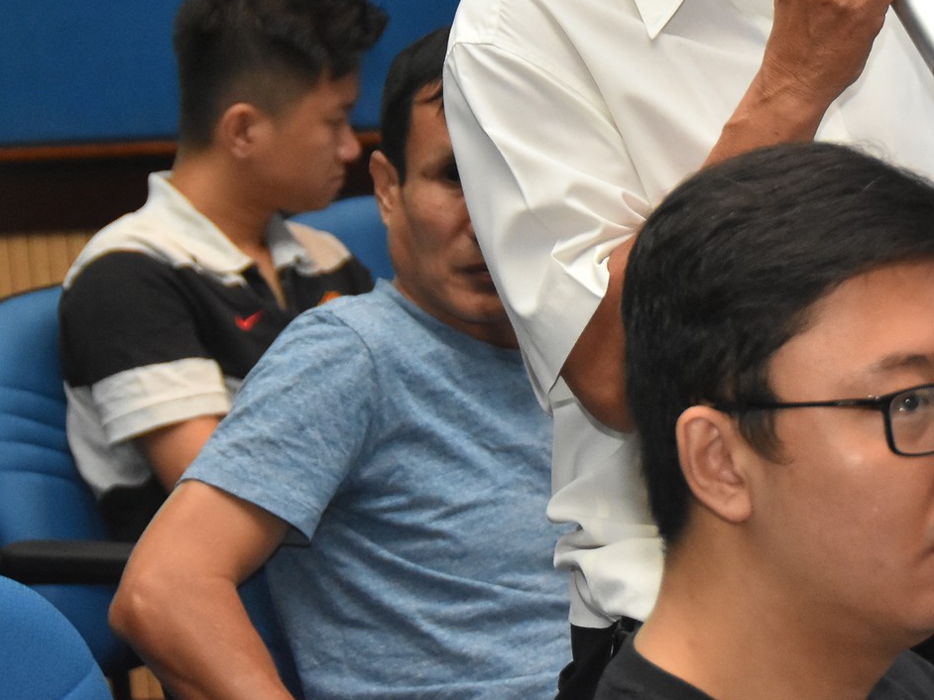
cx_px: 927
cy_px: 102
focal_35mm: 190
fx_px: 5125
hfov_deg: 10.3
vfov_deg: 7.8
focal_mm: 62
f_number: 4.8
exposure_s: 1/200
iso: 2500
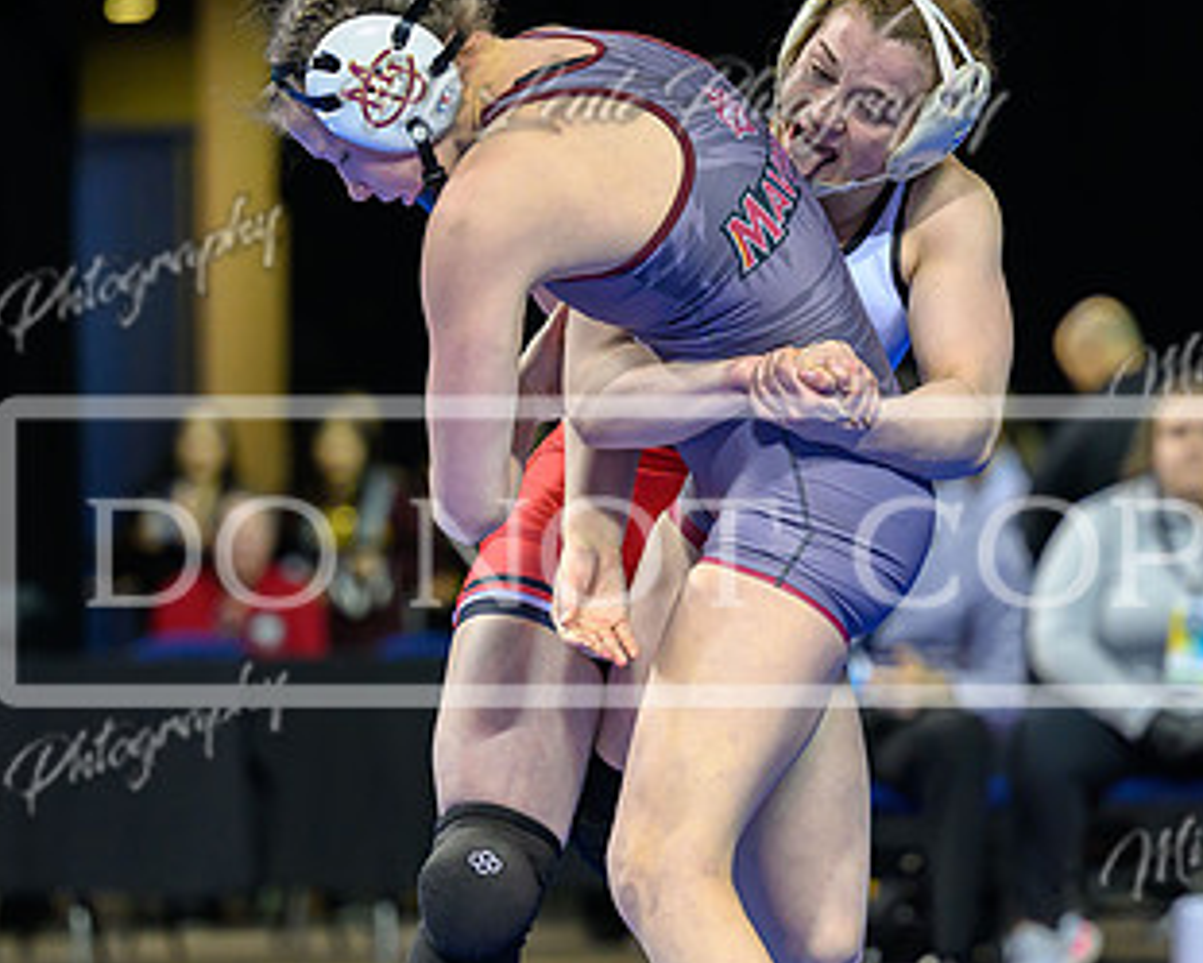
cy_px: 485
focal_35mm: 246
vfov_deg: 6.3
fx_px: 8761
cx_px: 612
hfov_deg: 7.9
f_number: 2.8
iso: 2500
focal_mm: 120
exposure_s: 1/800
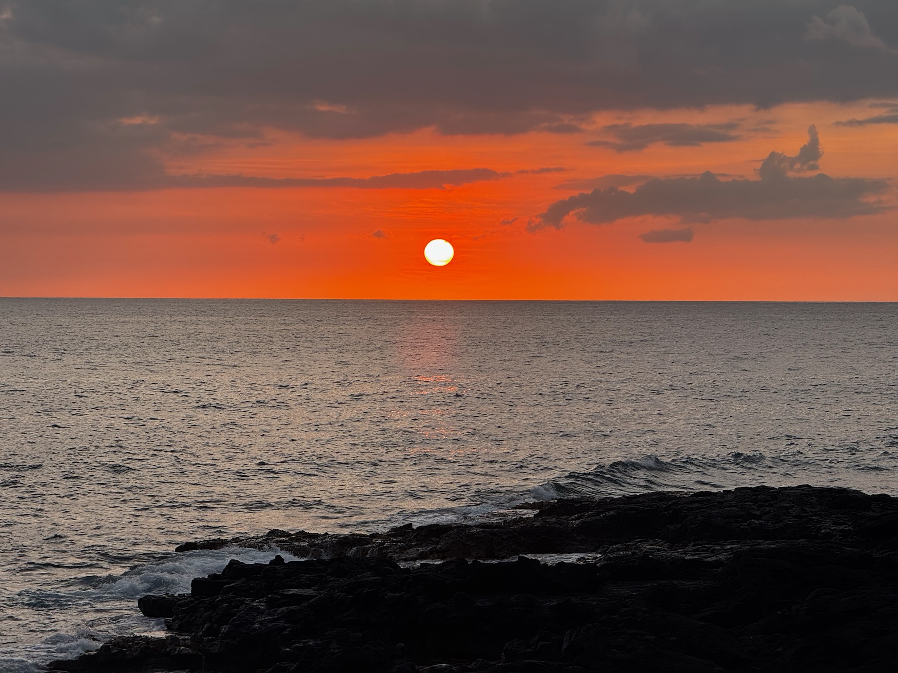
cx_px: 449
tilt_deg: +0.1
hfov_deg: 16.4
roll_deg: -0.8
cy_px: 336
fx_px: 3113
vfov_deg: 12.3
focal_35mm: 120
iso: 50
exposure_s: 1/280
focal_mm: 15.66
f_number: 2.8
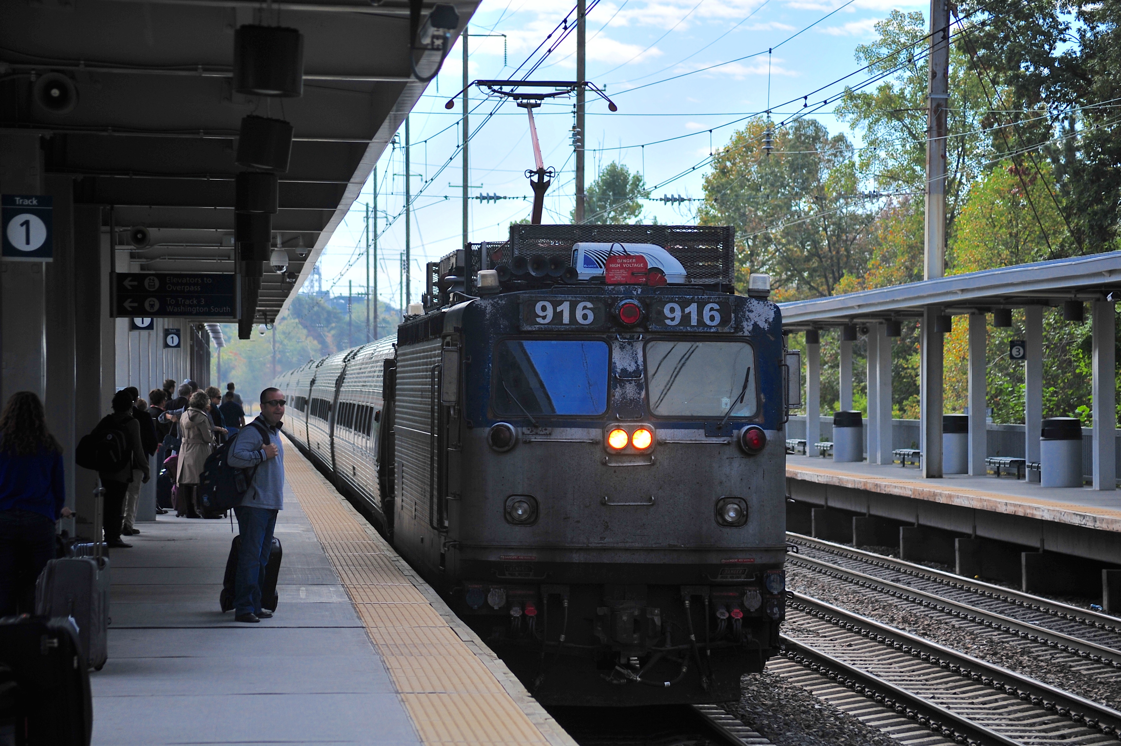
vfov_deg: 11.0
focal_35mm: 125
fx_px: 3890
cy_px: 373
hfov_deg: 16.4
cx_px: 560
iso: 400
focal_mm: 125
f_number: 5.3
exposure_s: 1/2000
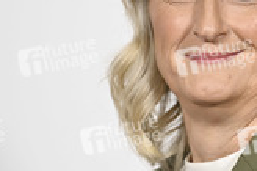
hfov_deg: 3.8
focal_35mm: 549
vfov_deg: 2.5
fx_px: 3915
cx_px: 236
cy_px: 97
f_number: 2.8
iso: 1250
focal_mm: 200
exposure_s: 1/640
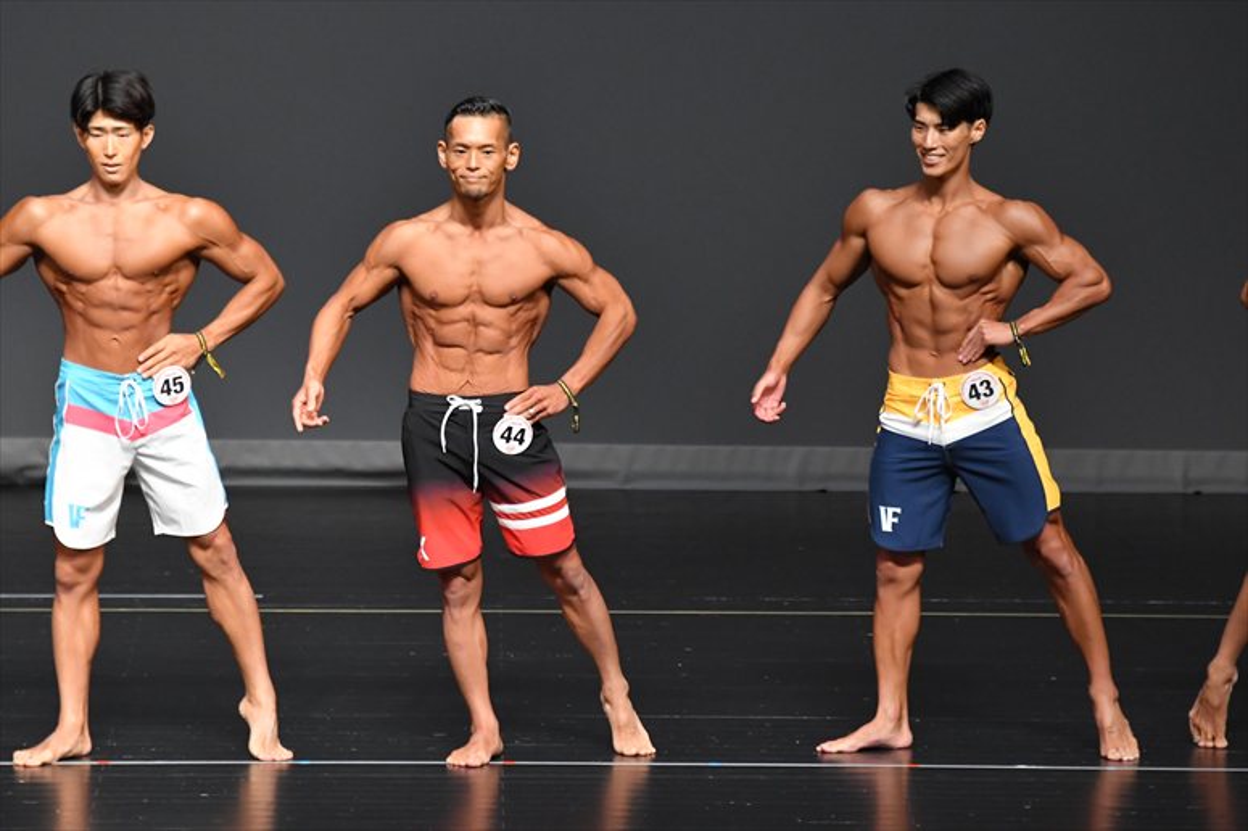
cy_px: 416
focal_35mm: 315
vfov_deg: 4.4
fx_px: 10915
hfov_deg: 6.5
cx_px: 624
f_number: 5.6
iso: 3200
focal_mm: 210
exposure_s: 1/400
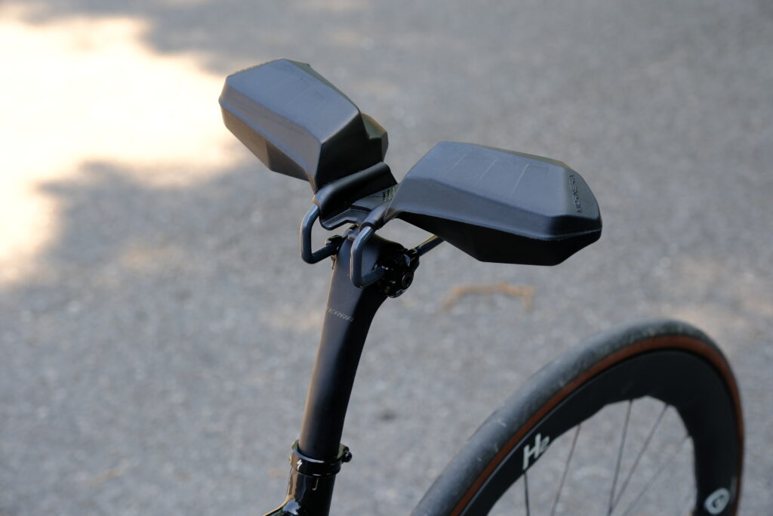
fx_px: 1653
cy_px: 258
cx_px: 386
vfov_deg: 17.7
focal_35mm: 77
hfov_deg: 26.3
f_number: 5
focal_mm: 51.6
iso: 160
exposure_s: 1/80
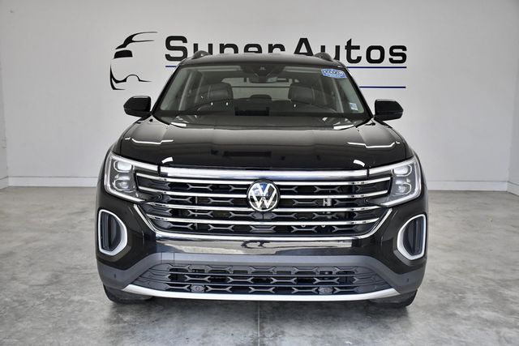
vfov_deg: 34.2
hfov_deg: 49.5
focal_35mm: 39
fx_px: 562
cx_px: 260
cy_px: 173
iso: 2500
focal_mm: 26
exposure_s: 1/1600
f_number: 4.5
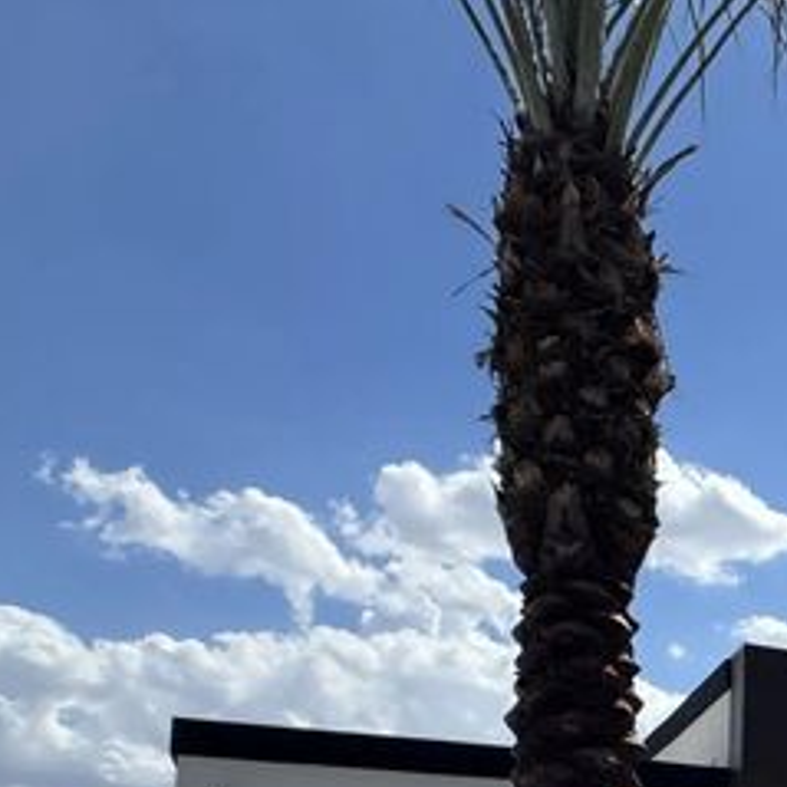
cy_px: 889
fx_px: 1363
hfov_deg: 23.3
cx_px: 1284
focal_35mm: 53
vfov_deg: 28.8
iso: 50
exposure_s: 1/2985
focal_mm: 2.22
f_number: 2.2
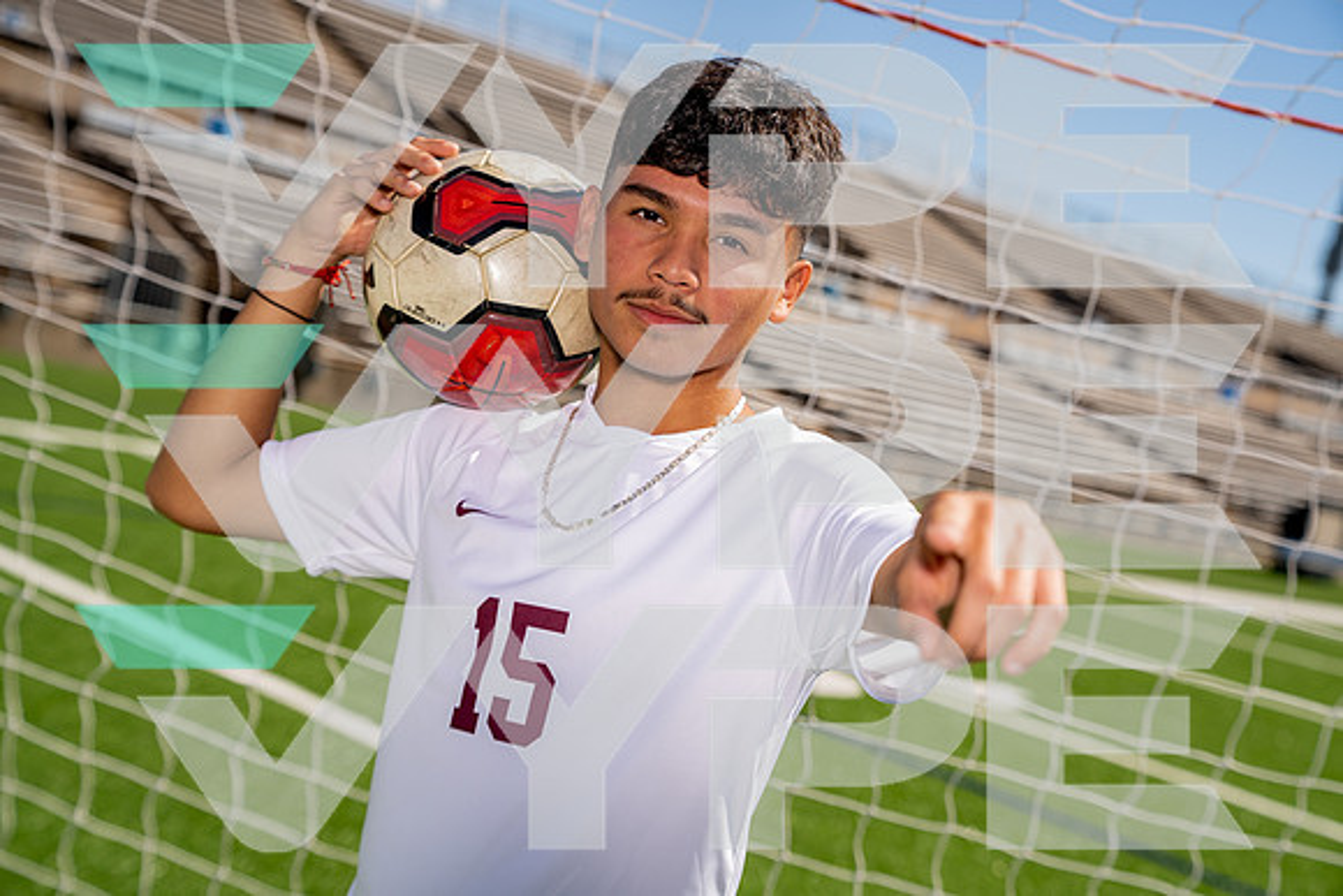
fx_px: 2052
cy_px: 448
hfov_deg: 36.2
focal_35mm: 55
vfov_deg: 24.6
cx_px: 672
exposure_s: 1/1000
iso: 100
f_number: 4
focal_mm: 55
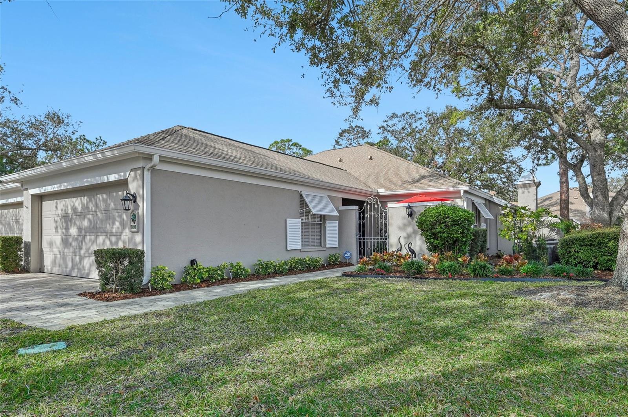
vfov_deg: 60.6
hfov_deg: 82.6
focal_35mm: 20
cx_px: 314
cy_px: 208
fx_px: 357
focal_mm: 20.5
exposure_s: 1/800
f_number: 8
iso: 400
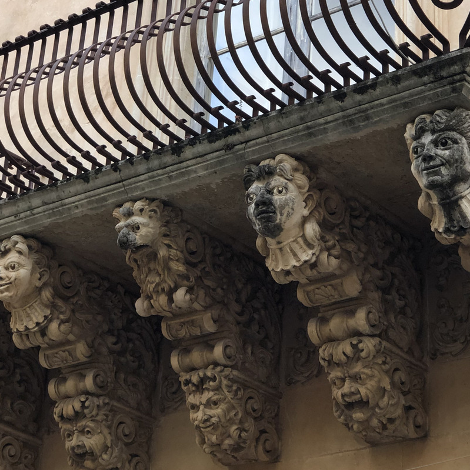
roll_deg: -3.6
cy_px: 39
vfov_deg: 18.5
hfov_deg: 18.9
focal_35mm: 92
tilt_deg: +32.6
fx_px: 1413
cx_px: 258
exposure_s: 1/60
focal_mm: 6
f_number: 2.4
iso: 25
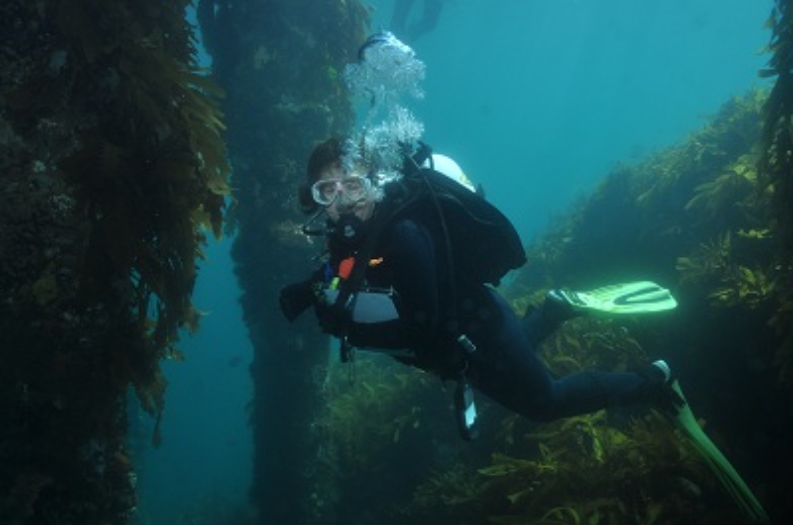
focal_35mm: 27
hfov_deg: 67.5
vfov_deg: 47.7
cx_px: 396
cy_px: 262
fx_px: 594
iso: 200
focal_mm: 18
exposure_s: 1/160
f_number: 8
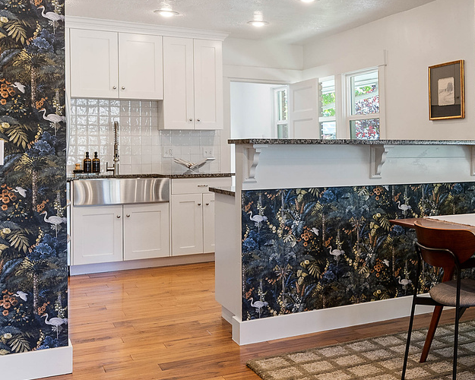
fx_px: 605
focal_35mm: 43
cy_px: 156
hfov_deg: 40.6
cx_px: 400
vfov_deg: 34.8
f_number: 7.1
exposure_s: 1/10
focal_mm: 14
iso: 500
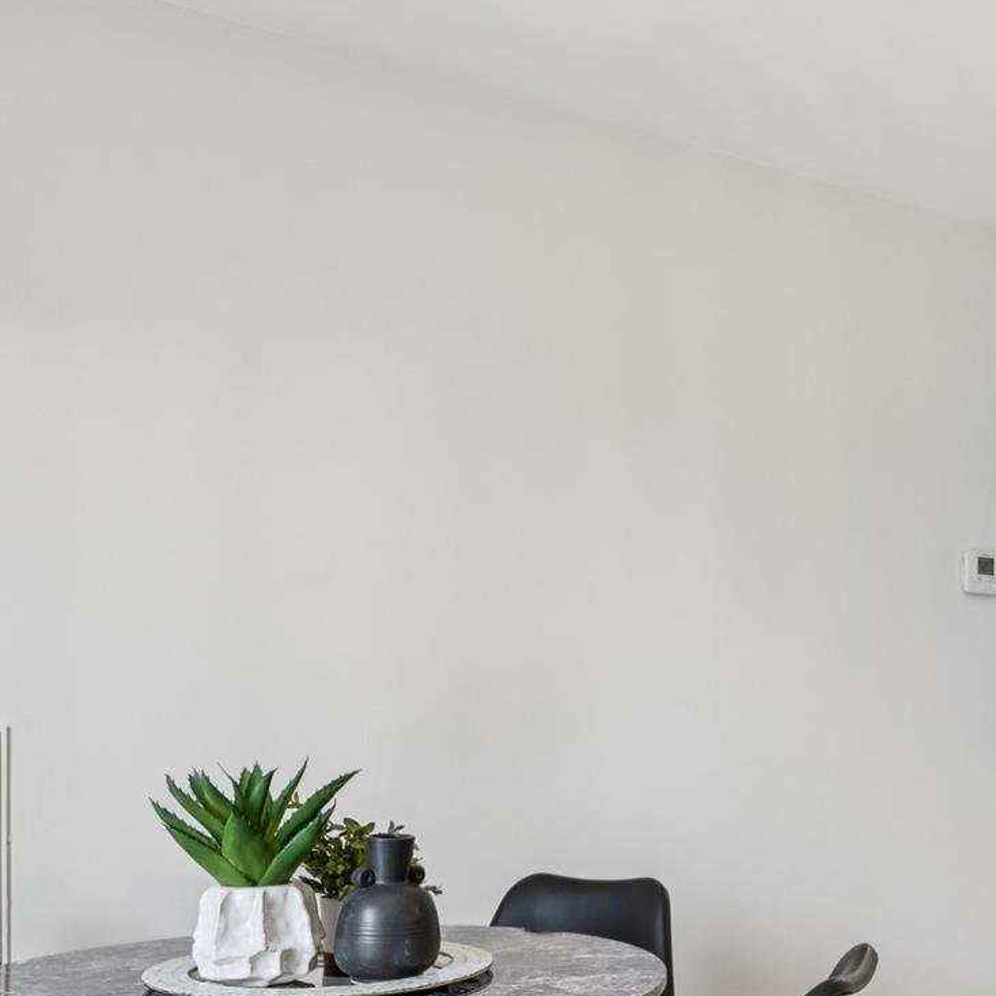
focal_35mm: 40
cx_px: 828
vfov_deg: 41.1
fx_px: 1291
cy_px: 737
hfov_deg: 40.1
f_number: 13
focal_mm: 16.7
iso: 100
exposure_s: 1/2
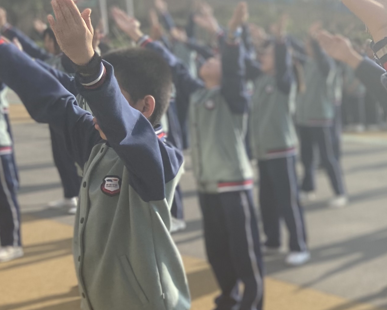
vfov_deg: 18.8
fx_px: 916
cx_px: 438
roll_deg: +0.4
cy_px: 279
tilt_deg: -15.3
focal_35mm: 80
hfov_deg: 22.4
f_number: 1.8
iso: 32
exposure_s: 1/2571
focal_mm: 4.25
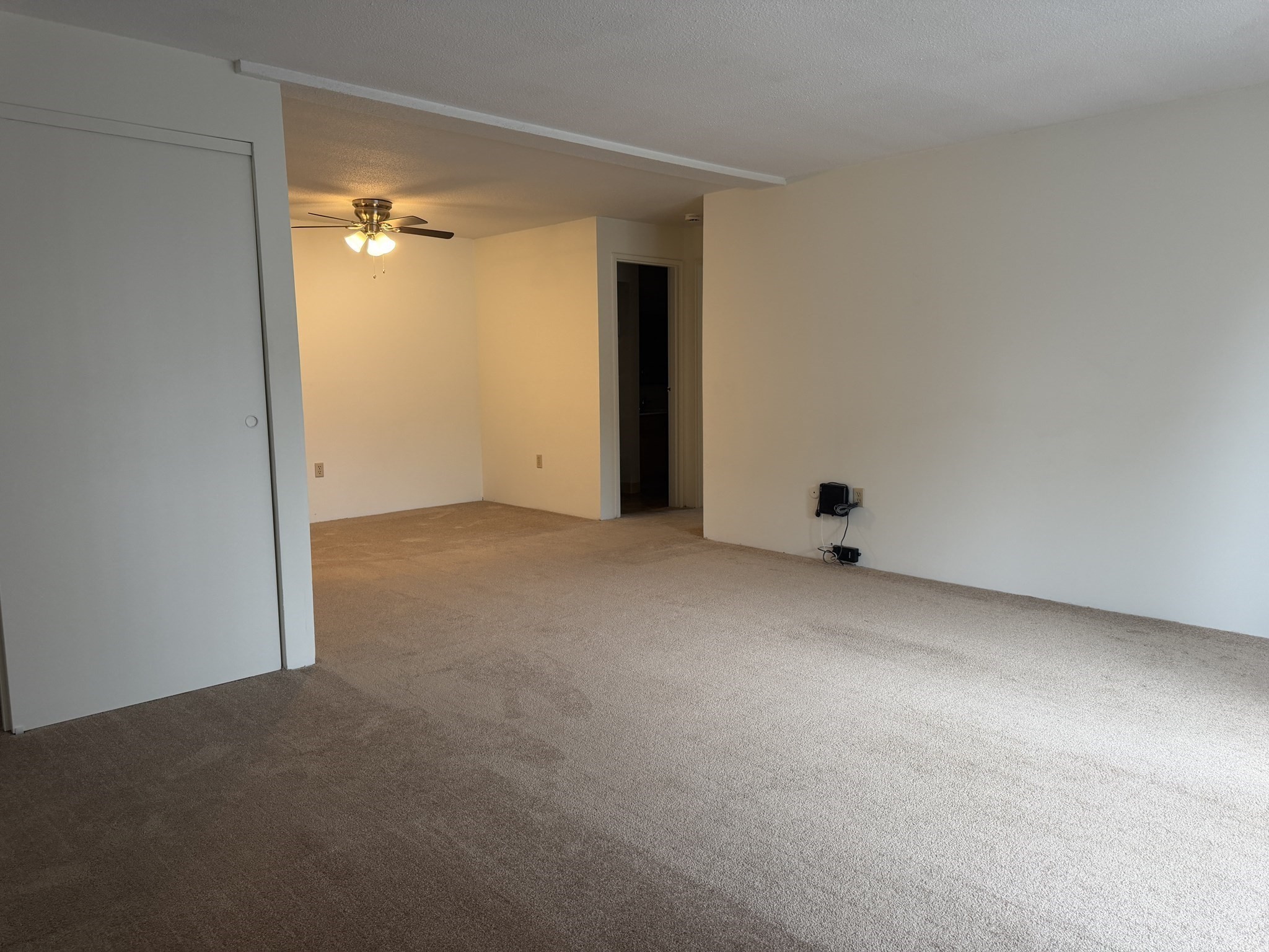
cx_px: 634
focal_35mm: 24
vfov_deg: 56.8
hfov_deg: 71.6
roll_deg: +1.0
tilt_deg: -7.3
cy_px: 476
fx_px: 880
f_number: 1.78
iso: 160
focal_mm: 6.76
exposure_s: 1/120
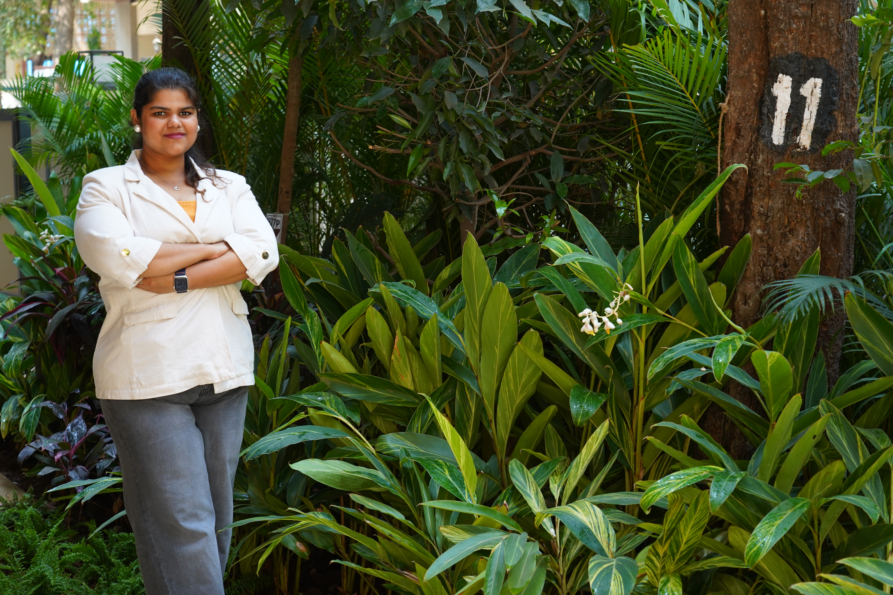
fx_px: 1736
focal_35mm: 70
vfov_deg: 19.5
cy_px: 298
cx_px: 446
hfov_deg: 28.8
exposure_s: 1/100
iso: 1000
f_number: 6.3
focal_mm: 70
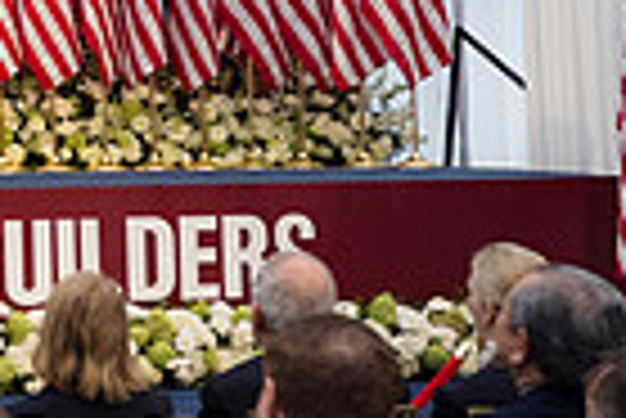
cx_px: -464
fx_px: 1847
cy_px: 20
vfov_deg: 12.8
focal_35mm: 106
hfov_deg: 16.4
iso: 560
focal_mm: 25.5
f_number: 4
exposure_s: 1/160
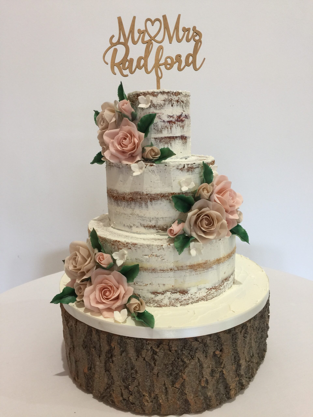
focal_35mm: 29
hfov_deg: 48.2
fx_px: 350
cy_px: 208
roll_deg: +1.6
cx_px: 156
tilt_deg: -10.9
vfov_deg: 61.7
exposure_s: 1/17
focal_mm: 4.15
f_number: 2.2
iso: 40
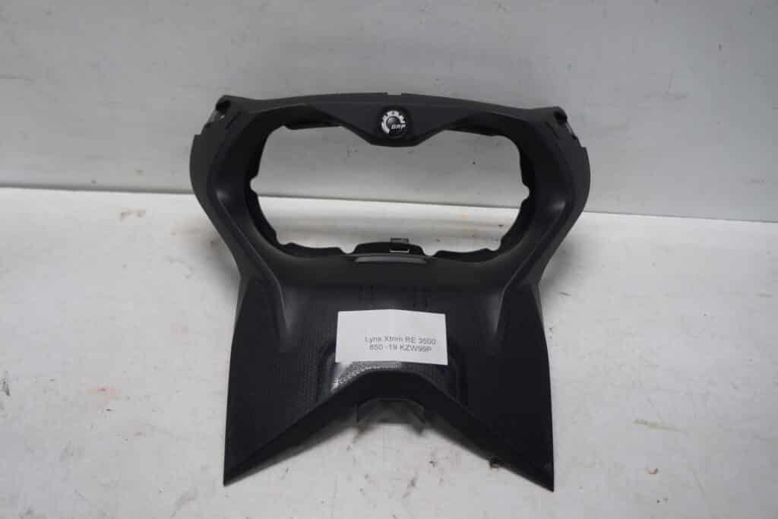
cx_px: 389
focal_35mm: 27
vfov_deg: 47.9
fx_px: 584
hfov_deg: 67.4
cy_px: 260
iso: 100
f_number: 4
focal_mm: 18
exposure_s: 1/60
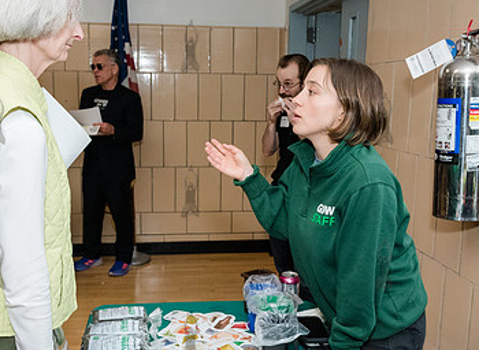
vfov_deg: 33.1
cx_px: 228
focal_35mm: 43
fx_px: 590
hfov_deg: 44.2
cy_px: 191
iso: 4000
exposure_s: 1/250
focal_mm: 24
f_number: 4.5
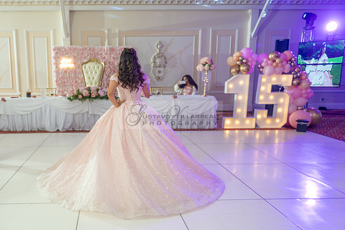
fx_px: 307
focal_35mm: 32
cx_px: 115
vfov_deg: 41.0
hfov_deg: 57.5
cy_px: 134
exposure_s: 1/100
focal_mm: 24
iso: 400
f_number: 2.8
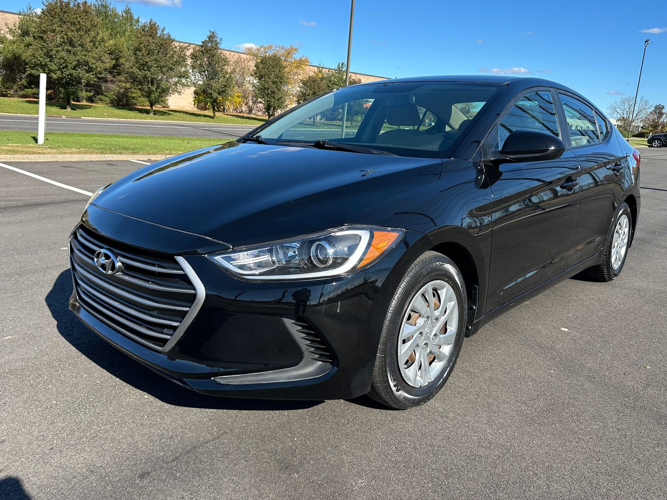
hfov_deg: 65.3
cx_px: 312
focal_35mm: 27
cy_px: 221
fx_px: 520
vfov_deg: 51.3
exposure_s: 1/2353
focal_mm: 6.86
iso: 80
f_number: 1.78
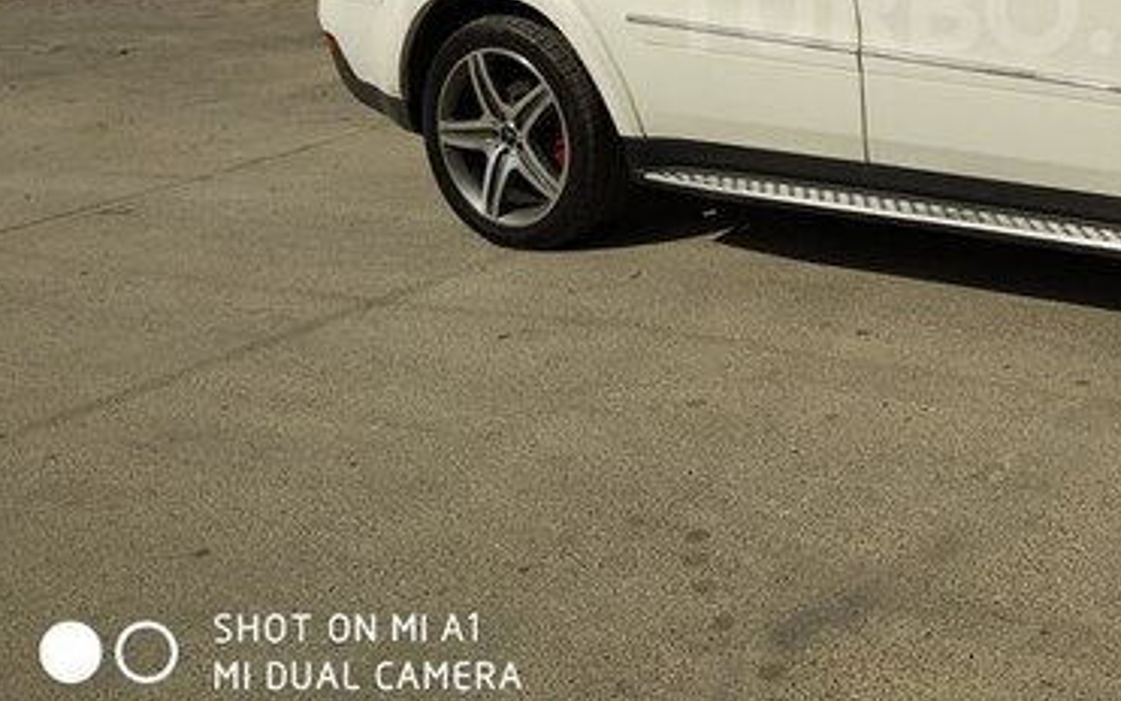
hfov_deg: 38.7
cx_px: 973
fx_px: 1497
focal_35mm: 49
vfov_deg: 25.1
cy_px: 8
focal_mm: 3.81
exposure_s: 1/2150
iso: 100
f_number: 2.2
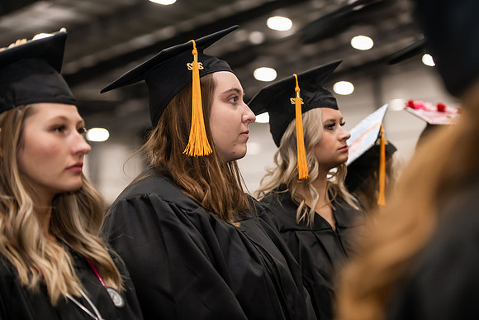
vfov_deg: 15.2
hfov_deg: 22.6
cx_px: 240
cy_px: 160
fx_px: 1198
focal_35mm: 90
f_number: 3.2
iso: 2000
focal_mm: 90
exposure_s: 1/200
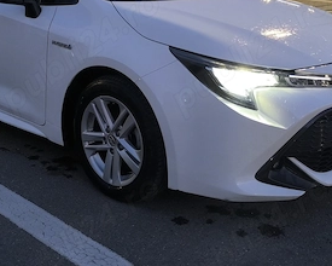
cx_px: 165
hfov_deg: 38.0
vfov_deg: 30.3
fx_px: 481
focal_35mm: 49
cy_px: 65
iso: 1250
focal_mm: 6.14
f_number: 1.65
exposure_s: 1/50
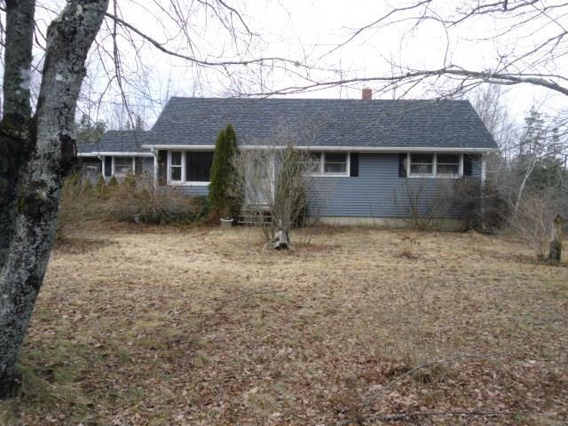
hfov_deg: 49.0
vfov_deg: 37.7
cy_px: 213
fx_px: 624
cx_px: 284
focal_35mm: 38
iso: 100
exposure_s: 1/200
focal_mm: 6.9
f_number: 3.9
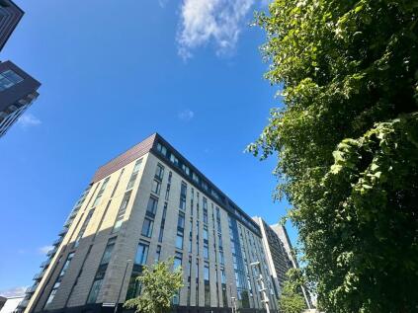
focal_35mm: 14
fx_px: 169
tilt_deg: +44.6
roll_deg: +3.2
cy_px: 156
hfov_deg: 102.1
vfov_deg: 85.6
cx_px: 209
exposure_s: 1/924
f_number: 2.2
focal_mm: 2.22
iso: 50
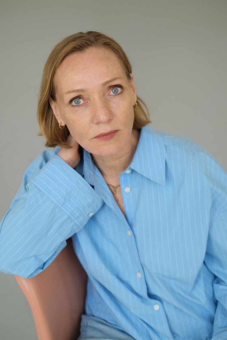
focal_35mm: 57
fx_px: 539
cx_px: 107
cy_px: 169
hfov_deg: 23.8
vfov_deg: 35.1
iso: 400
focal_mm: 35
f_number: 2.2
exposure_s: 1/250
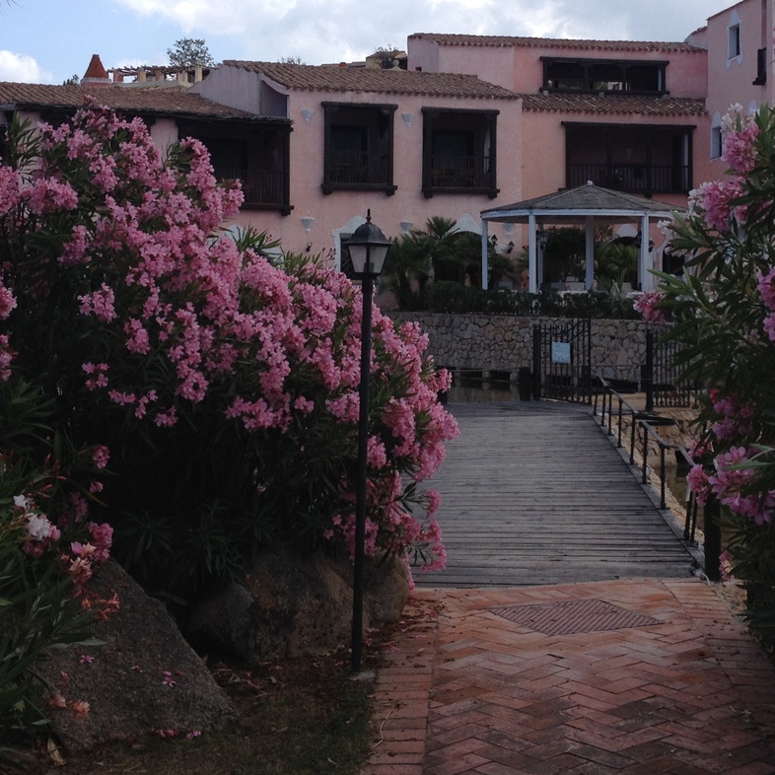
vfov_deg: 27.1
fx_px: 1596
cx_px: 471
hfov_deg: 27.2
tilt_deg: -0.5
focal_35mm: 63
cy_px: 230
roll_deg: +0.3
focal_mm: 4.28
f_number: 2.4
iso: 50
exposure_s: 1/1227
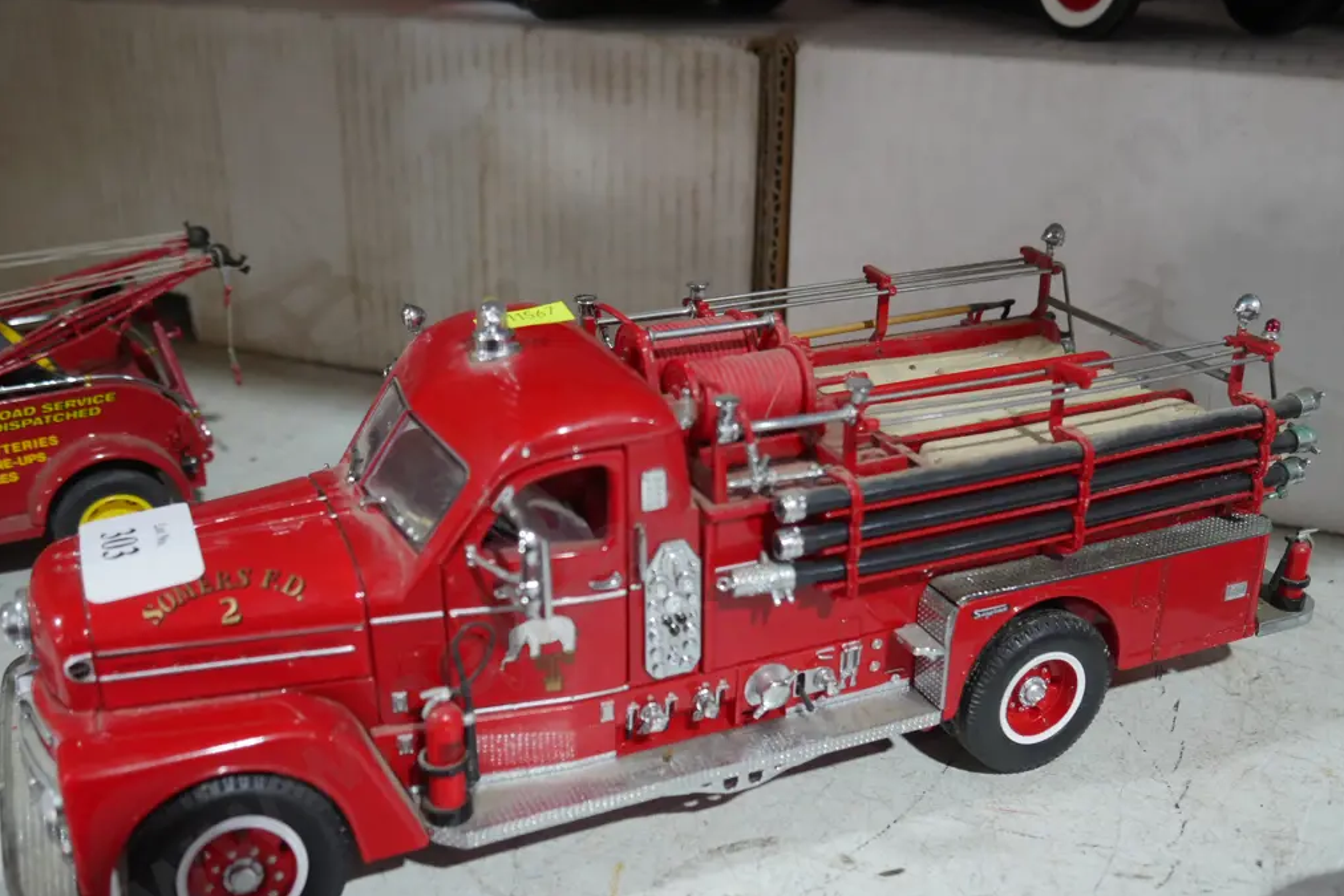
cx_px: 679
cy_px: 506
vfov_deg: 33.4
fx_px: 1493
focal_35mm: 40
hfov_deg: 48.5
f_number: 4.1
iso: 1000
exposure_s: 1/60
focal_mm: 19
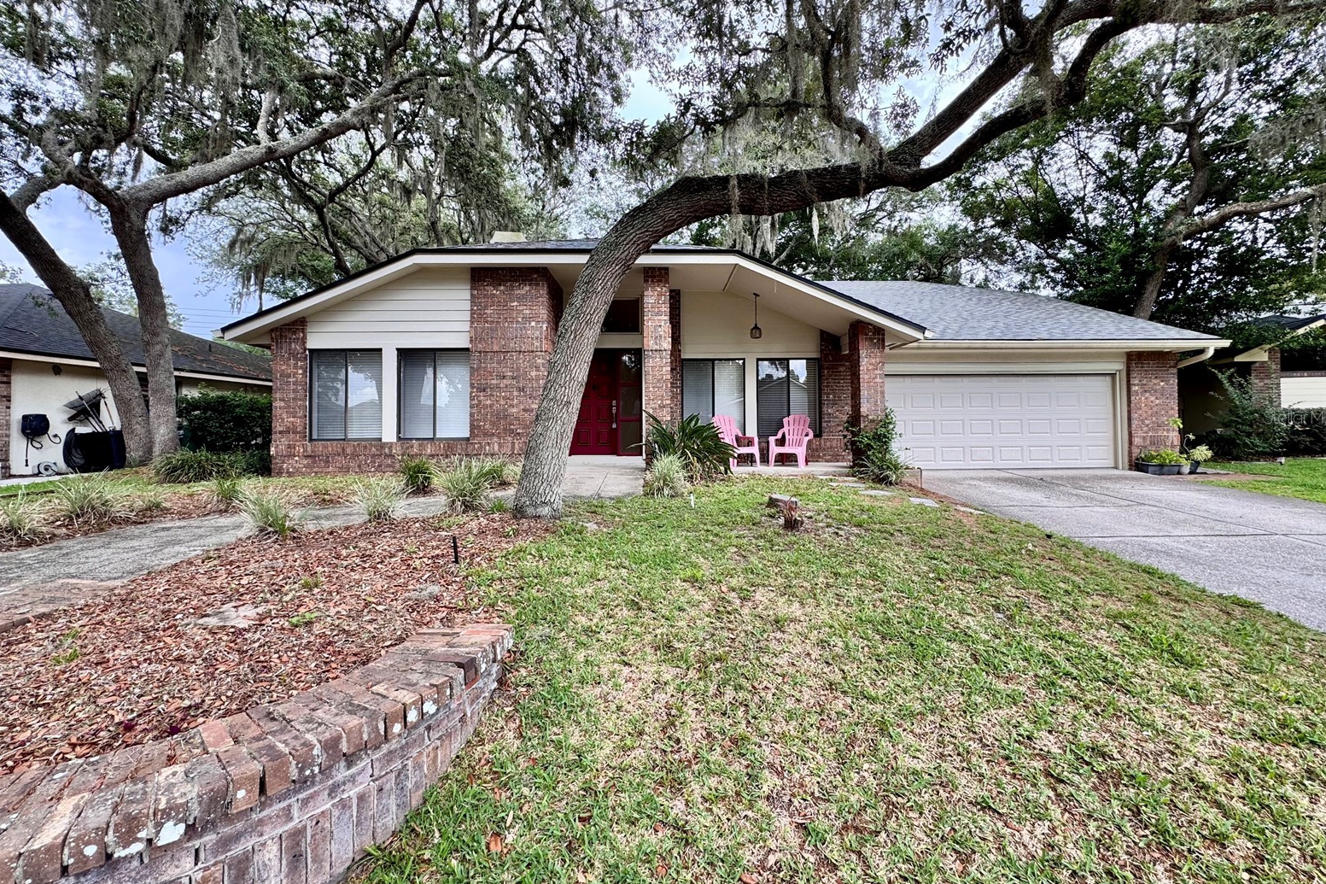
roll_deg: +0.4
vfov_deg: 77.2
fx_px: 552
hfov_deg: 100.4
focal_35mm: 15
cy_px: 417
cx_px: 661
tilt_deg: -0.2
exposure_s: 1/228
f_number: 2.2
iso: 40
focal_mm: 2.22
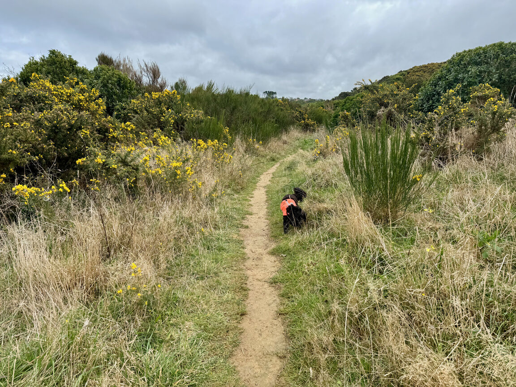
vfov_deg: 56.8
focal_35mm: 24
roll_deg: +2.5
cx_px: 258
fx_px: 358
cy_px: 194
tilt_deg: -8.2
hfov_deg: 71.6
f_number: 1.78
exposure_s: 1/1395
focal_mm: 6.76
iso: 80
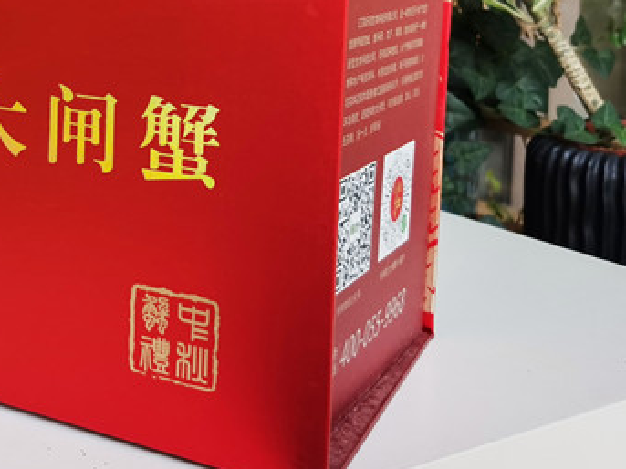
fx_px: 1139
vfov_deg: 22.4
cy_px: 0
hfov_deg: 28.3
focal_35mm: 63
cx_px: -42
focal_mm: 5.56
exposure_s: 1/100
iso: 50
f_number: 1.6
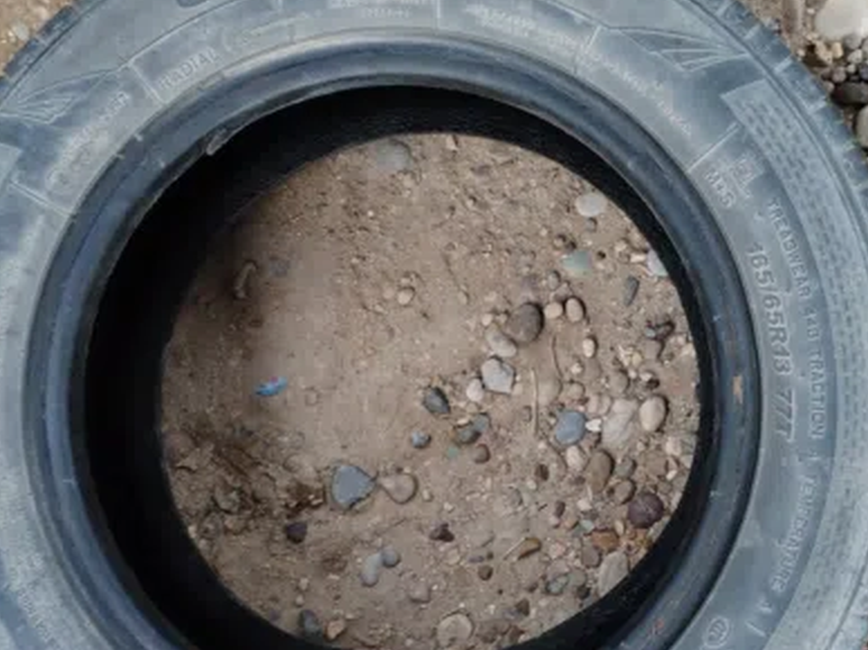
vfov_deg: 30.2
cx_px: 538
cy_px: 394
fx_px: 1203
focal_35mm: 48
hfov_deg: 39.4
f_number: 1.8
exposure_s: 1/25
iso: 954
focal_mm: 4.75
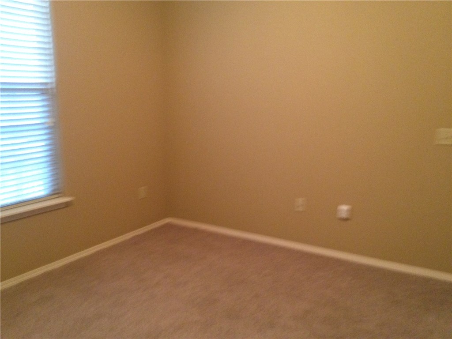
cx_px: 226
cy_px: 170
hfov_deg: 52.6
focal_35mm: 35
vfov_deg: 40.7
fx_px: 457
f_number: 2.4
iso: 400
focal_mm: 4.28
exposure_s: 1/20
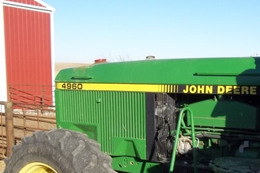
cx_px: 209
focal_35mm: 55
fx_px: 397
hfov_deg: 35.1
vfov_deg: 24.2
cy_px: 140
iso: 64
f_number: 8.8
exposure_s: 1/100
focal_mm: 5.7
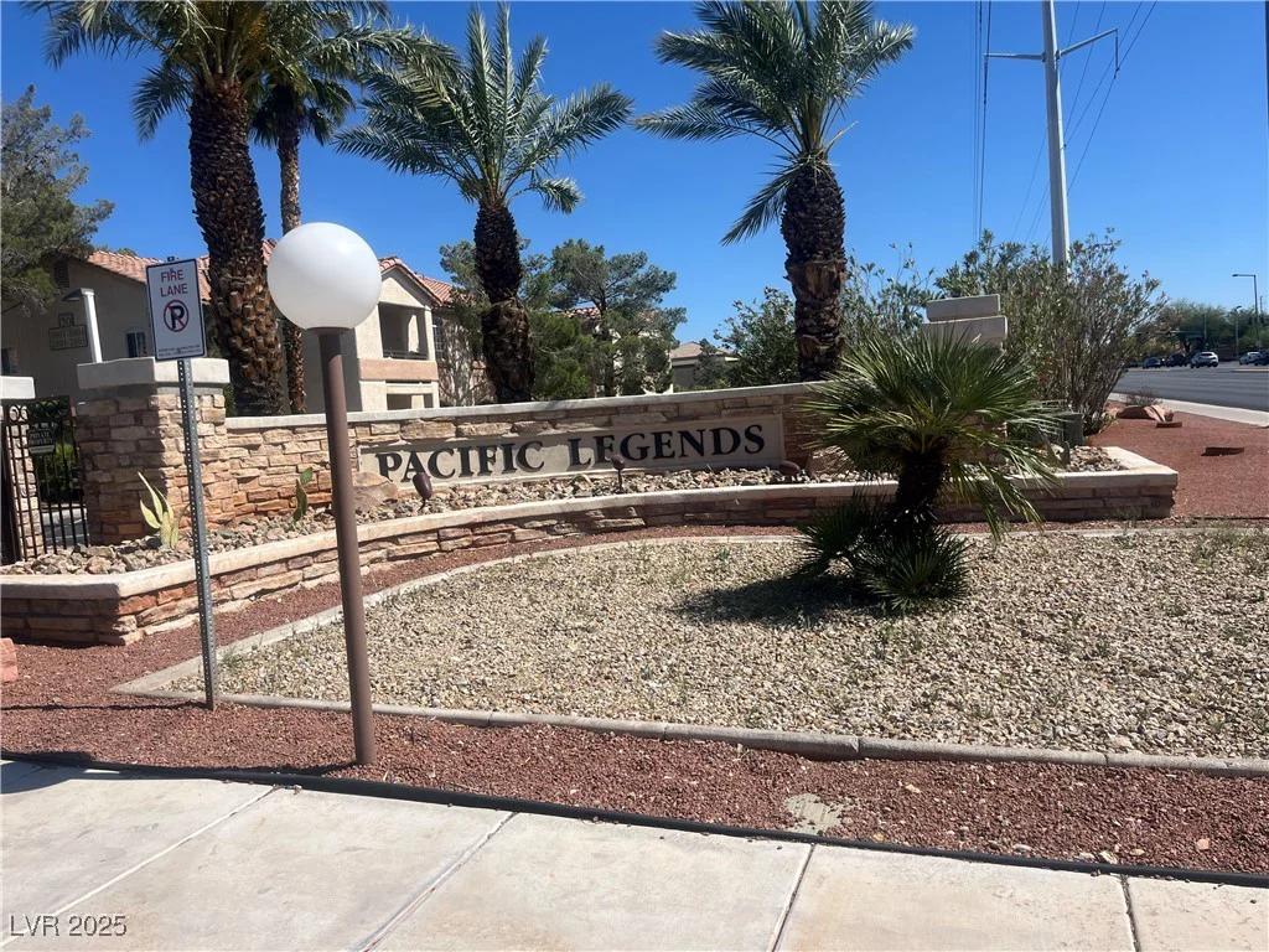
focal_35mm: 26
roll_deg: +4.5
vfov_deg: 53.1
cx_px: 634
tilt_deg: -4.5
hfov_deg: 67.3
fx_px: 953
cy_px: 476
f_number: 1.6
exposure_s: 1/4854
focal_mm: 5.1
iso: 50
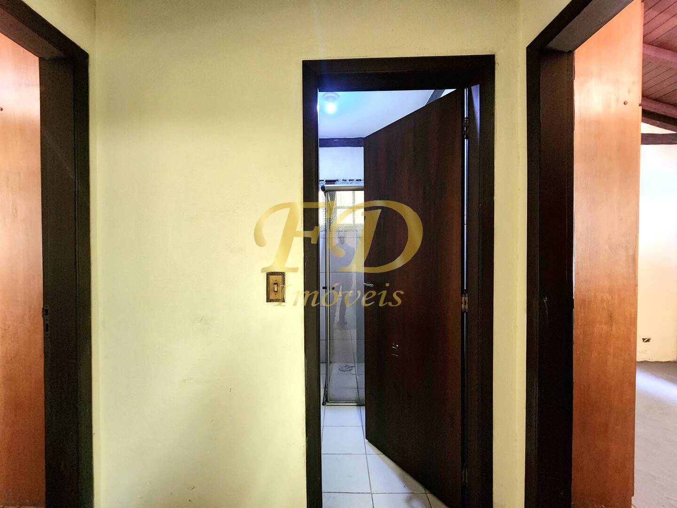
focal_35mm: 13
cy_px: 254
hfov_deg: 106.2
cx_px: 338
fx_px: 254
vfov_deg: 89.9
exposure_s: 1/30
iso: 640
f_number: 2.2
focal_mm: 2.2
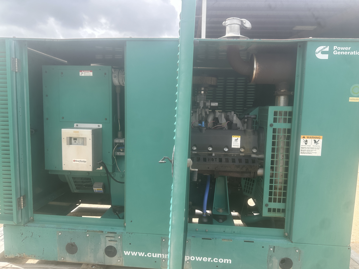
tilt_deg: -5.0
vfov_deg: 56.8
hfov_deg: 71.6
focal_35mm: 24
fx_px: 249
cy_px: 134
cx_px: 180
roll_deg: -0.5
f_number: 1.78
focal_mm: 6.86
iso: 80
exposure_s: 1/1845
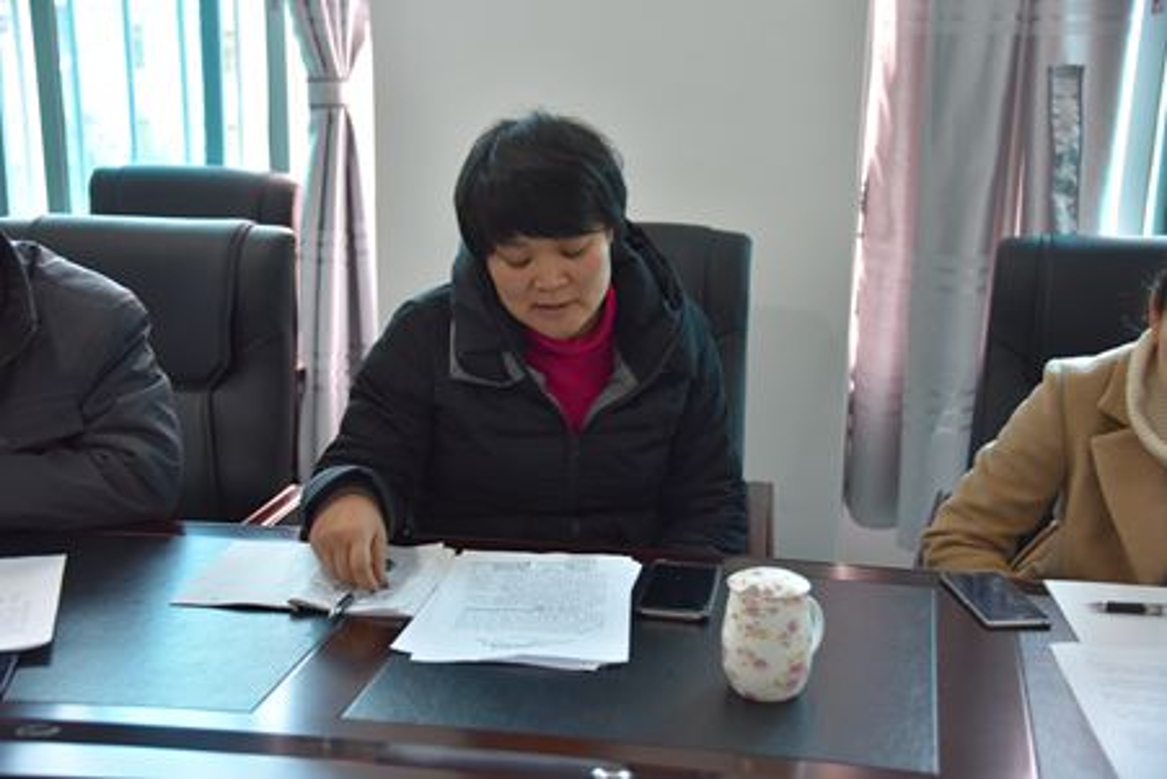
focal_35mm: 48
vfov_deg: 28.1
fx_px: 1556
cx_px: 584
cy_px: 390
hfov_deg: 41.1
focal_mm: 48
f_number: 4.2
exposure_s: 1/60
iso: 1400
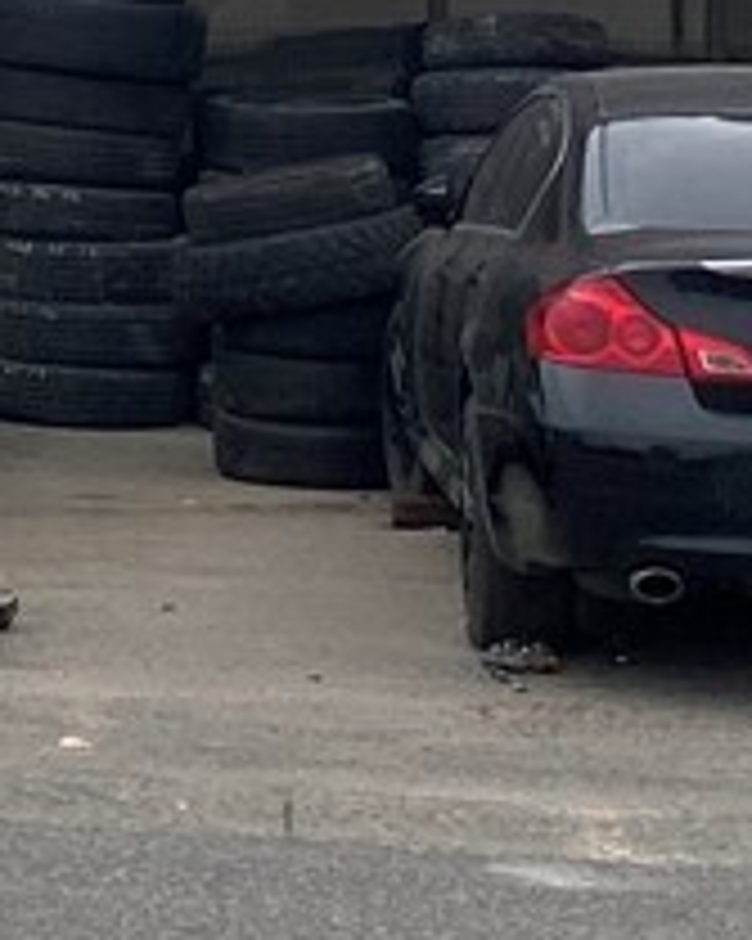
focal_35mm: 194
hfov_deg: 7.2
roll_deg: -2.0
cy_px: -382
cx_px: -1450
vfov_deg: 9.7
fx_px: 5401
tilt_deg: +5.3
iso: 32
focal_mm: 4.25
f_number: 1.8
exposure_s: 1/2183
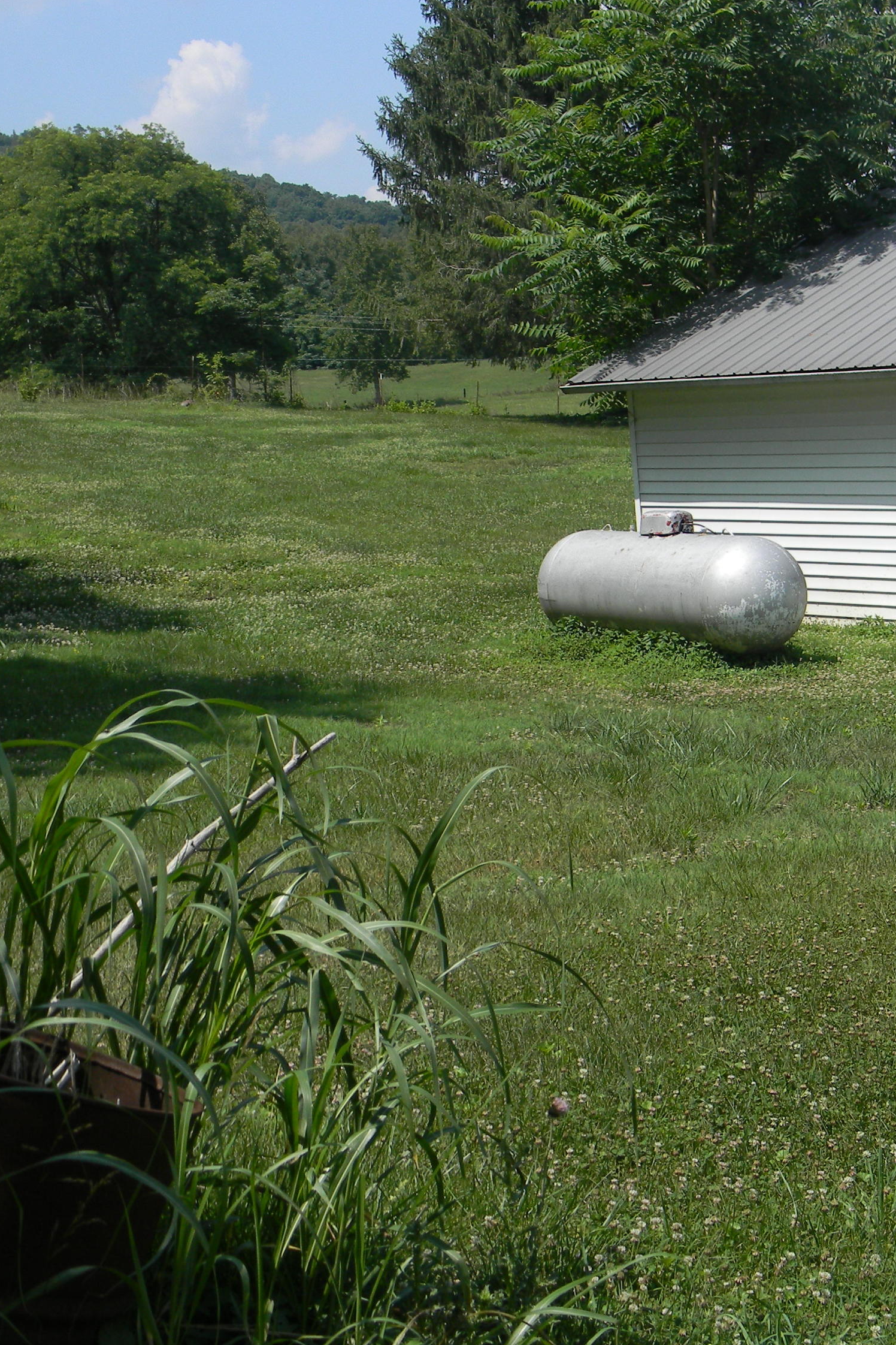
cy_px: 671
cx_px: 740
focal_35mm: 57
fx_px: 2128
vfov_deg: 35.1
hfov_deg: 23.4
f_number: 3.8
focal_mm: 7.3
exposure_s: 1/868
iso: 80
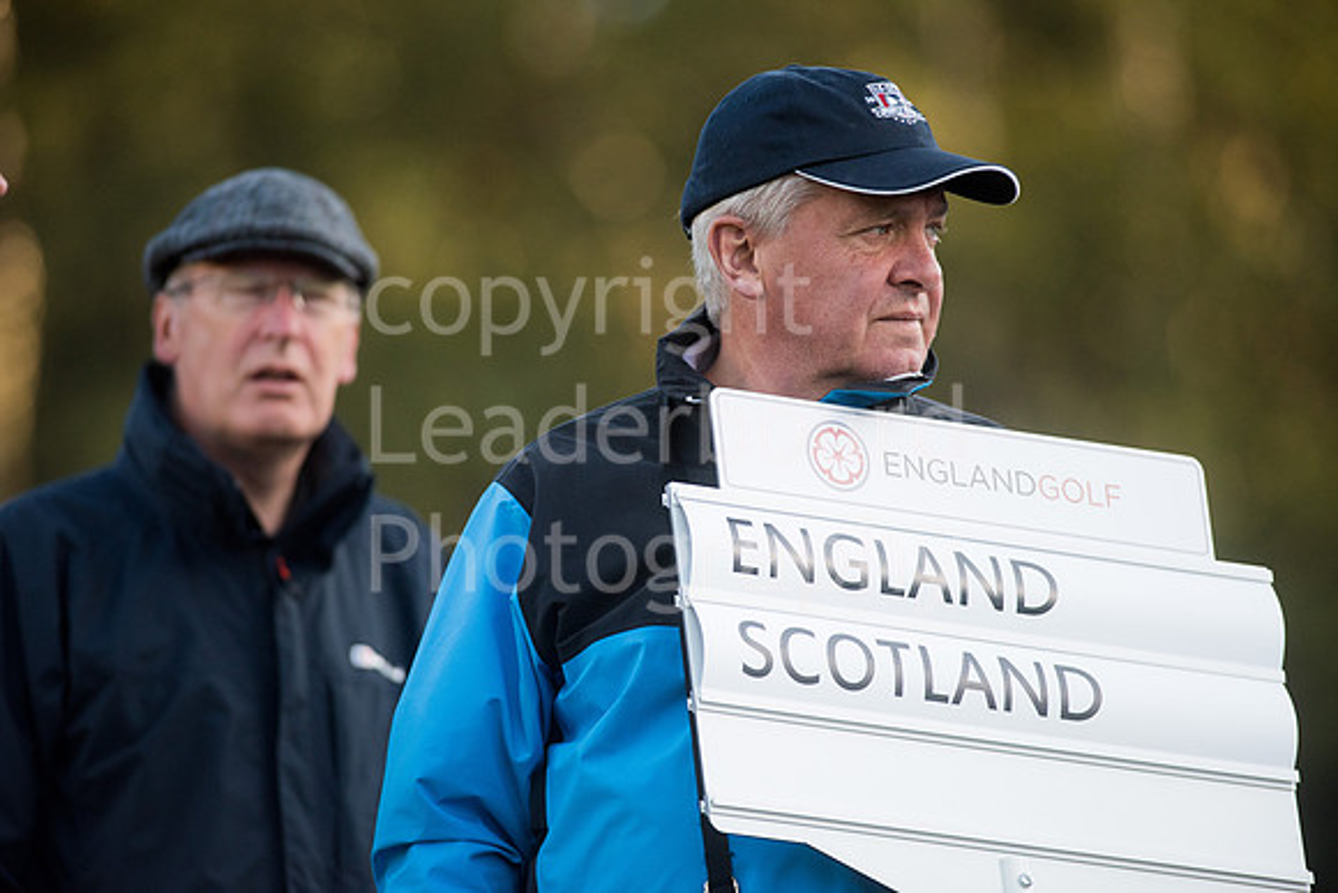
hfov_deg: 6.9
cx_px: 669
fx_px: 11152
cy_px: 446
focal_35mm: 300
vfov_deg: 4.6
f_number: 4
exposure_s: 1/2500
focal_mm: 300
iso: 1000
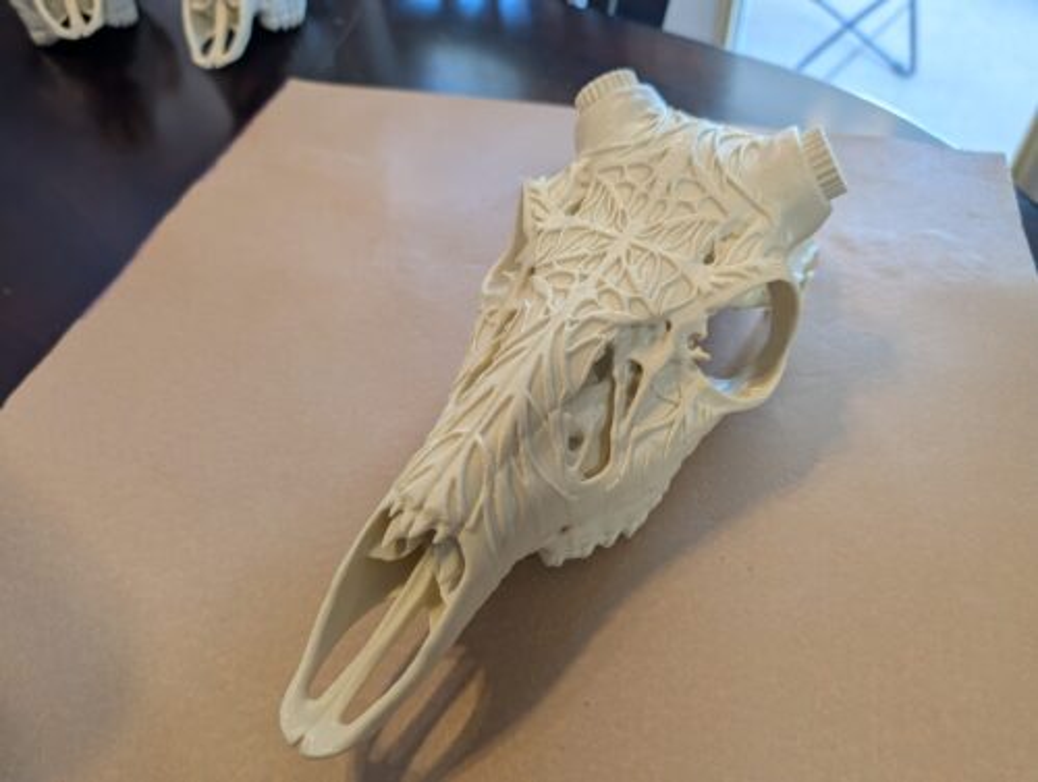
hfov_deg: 71.5
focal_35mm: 24
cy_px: 391
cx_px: 519
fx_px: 721
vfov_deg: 57.0
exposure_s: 1/120
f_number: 1.68
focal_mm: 6.9
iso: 113
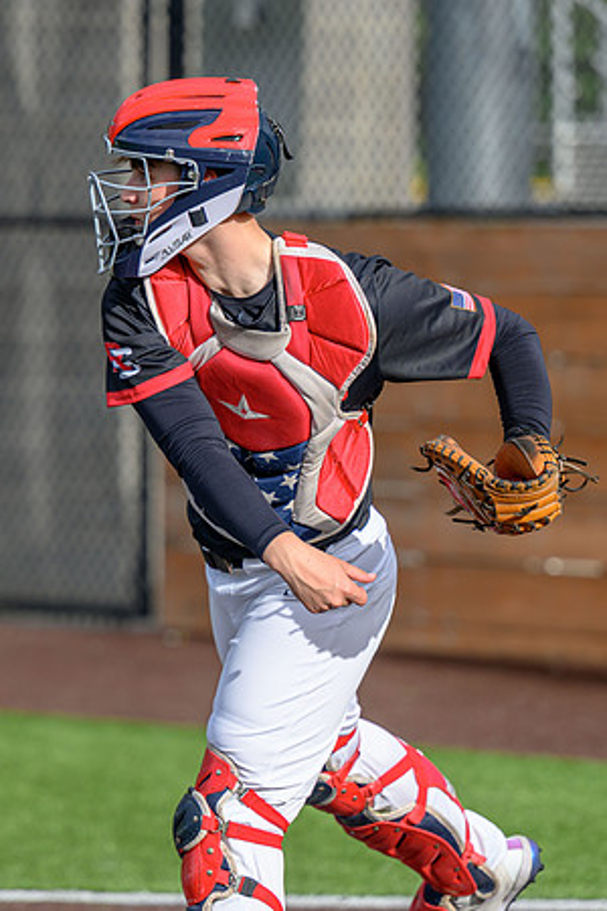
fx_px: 6860
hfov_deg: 5.1
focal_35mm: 271
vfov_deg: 7.6
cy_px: 518
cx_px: 168
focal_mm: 150
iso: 140
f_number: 2.8
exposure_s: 1/2000
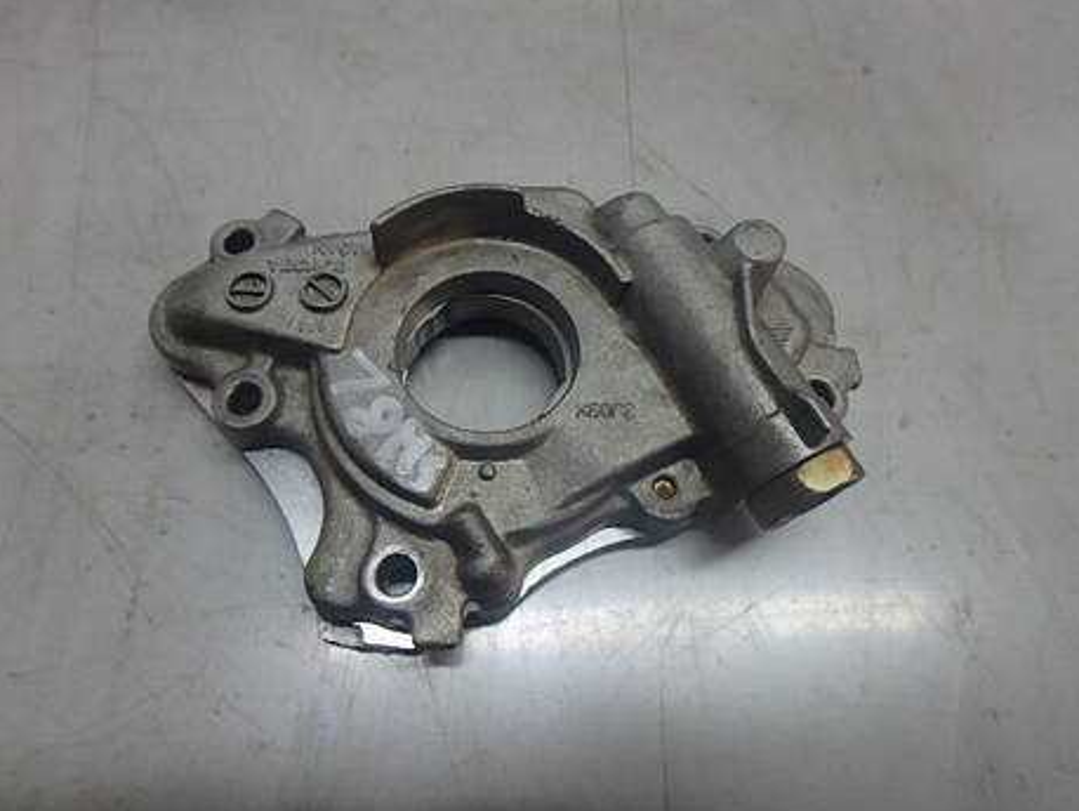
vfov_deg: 61.1
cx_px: 525
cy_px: 415
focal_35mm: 22
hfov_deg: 76.3
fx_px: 686
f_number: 3.5
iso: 200
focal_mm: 3.7
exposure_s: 1/60
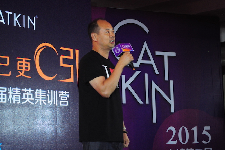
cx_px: 112
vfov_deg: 16.5
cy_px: 75
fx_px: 515
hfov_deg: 24.6
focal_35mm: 82
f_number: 6.3
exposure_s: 1/125
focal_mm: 55
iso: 2500
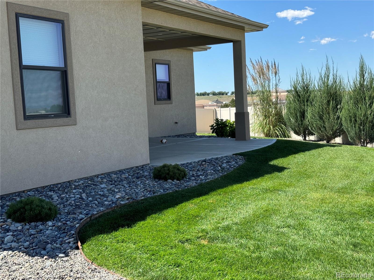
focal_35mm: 48
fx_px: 519
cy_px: 140
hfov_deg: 39.7
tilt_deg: -5.1
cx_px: 187
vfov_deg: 30.3
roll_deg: +2.6
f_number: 1.78
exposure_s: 1/1724
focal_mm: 6.76
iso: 64
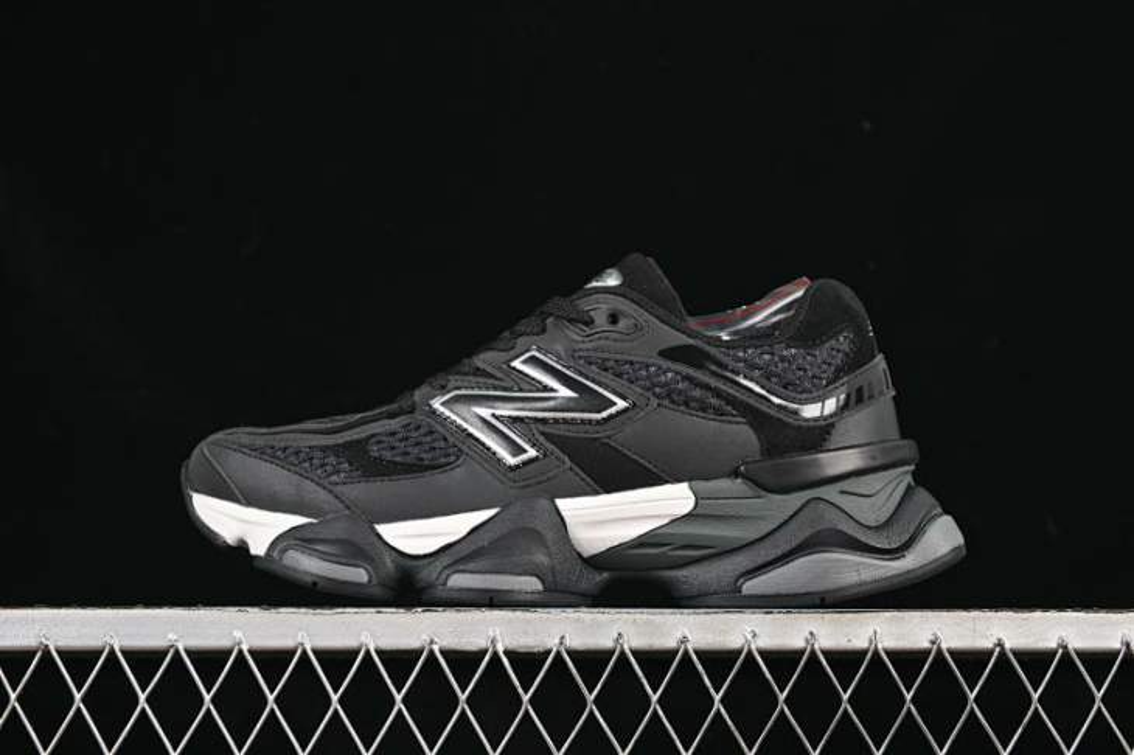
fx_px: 2361
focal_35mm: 75
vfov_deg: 18.2
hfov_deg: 27.0
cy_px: 378
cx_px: 567
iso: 160
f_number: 6.3
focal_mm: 50
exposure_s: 1/60
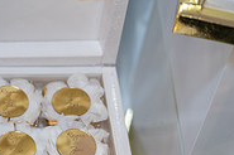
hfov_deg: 14.5
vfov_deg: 9.9
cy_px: 141
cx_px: -34
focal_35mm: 138
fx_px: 896
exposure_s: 1/160
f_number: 2.8
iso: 800
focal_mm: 44
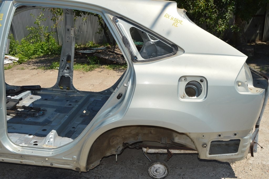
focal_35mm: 33
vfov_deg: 39.9
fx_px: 246
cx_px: 134
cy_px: 90
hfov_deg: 57.3
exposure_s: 1/200
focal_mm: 22
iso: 100
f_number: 10
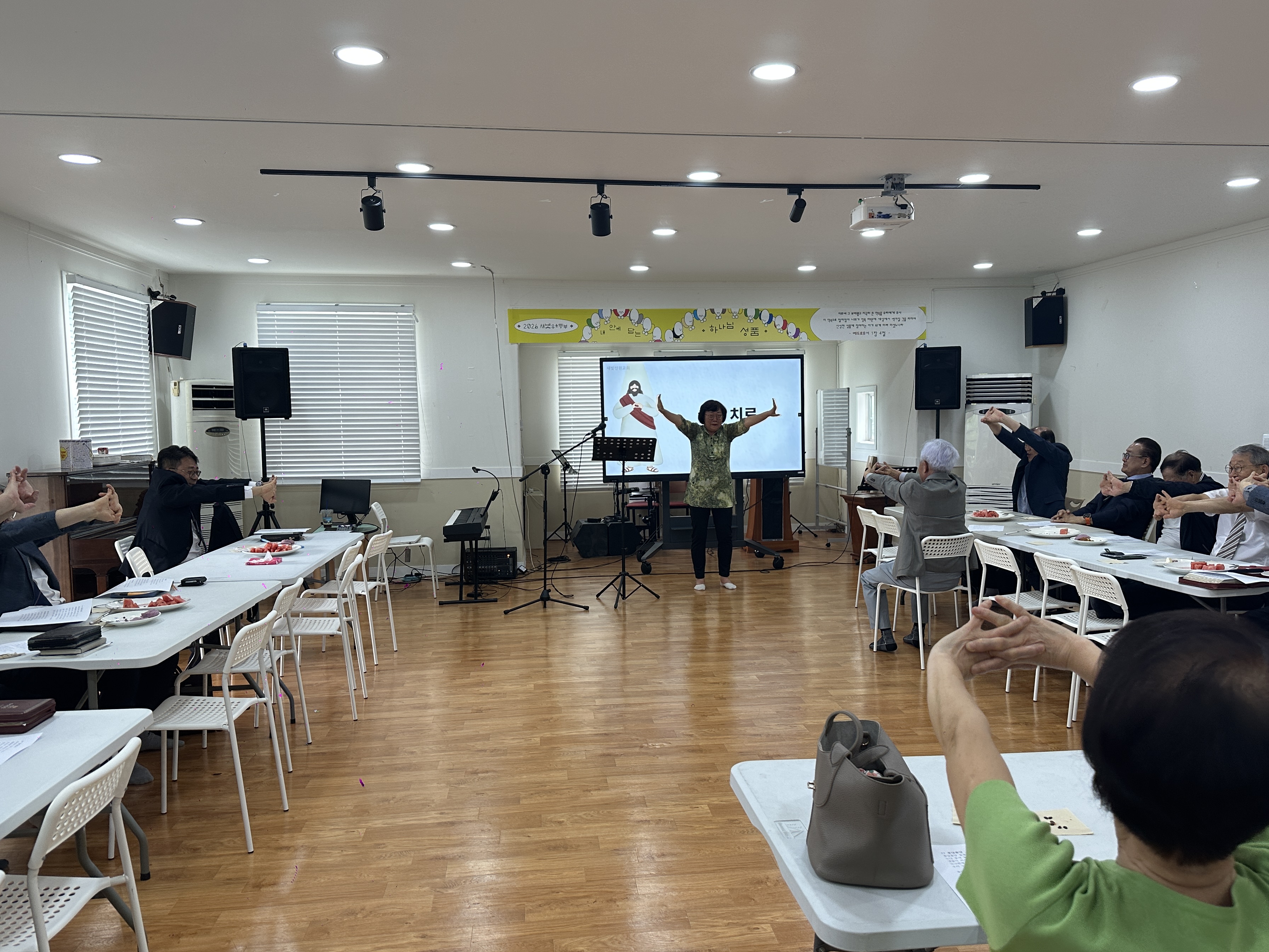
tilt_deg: -3.8
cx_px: 668
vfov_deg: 51.4
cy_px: 481
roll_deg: +0.2
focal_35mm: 27
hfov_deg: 65.3
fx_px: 990
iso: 125
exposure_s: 1/120
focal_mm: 6.86
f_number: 1.78
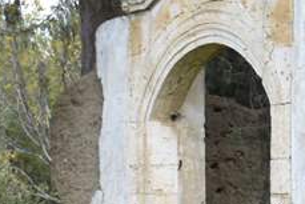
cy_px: 148
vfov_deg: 7.0
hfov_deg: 9.7
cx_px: 635
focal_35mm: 197
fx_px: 1667
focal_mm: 25
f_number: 5.6
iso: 200
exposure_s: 1/250
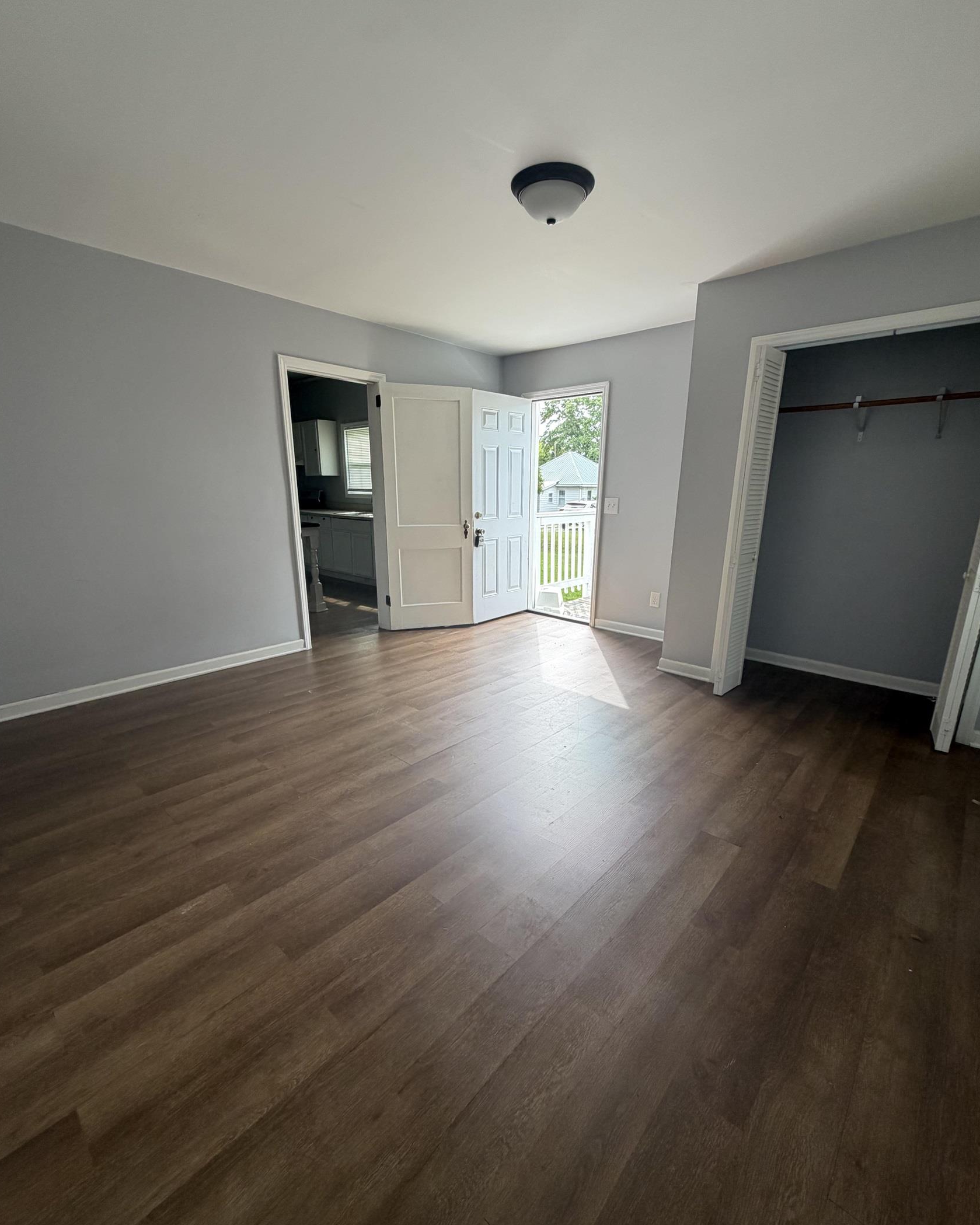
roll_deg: -1.9
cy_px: 640
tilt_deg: -15.1
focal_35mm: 15
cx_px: 489
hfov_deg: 84.0
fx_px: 544
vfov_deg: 96.7
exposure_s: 1/121
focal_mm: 2.22
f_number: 2.2
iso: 100
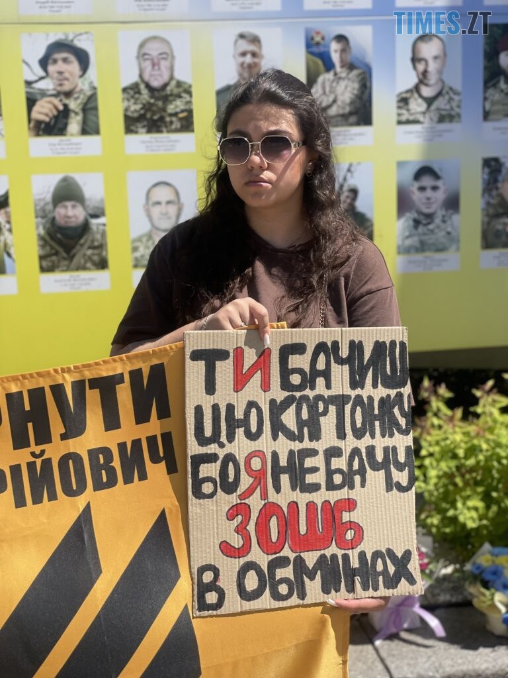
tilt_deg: -10.2
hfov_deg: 28.0
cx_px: 254
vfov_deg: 36.8
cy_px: 339
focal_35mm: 52
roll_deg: +2.7
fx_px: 1017
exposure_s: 1/1845
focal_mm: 6
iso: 32
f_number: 2
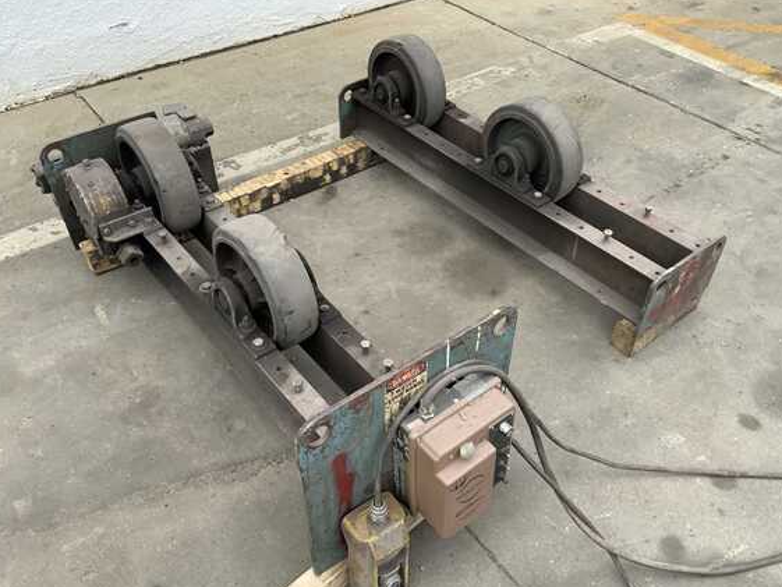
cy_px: 305
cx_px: 383
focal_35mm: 31
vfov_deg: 45.4
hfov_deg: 58.3
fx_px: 700
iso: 16
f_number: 1.8
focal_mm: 3
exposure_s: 1/482
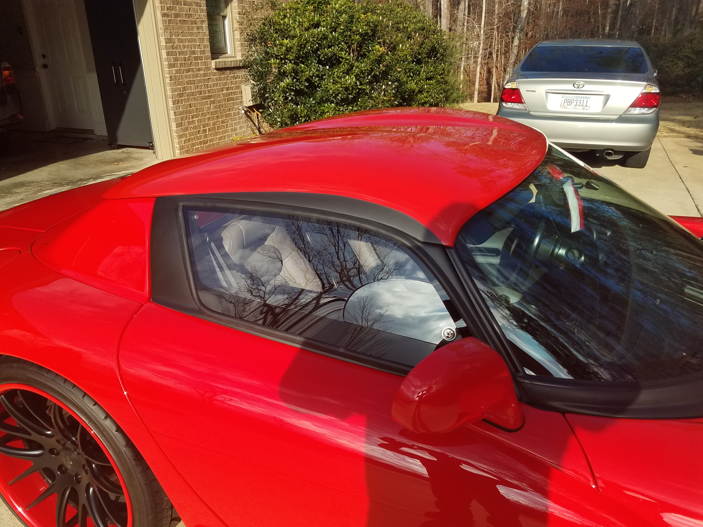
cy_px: 264
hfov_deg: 67.3
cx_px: 352
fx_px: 528
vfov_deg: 53.1
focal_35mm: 26
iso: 40
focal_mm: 4.2
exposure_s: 1/1516
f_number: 1.7
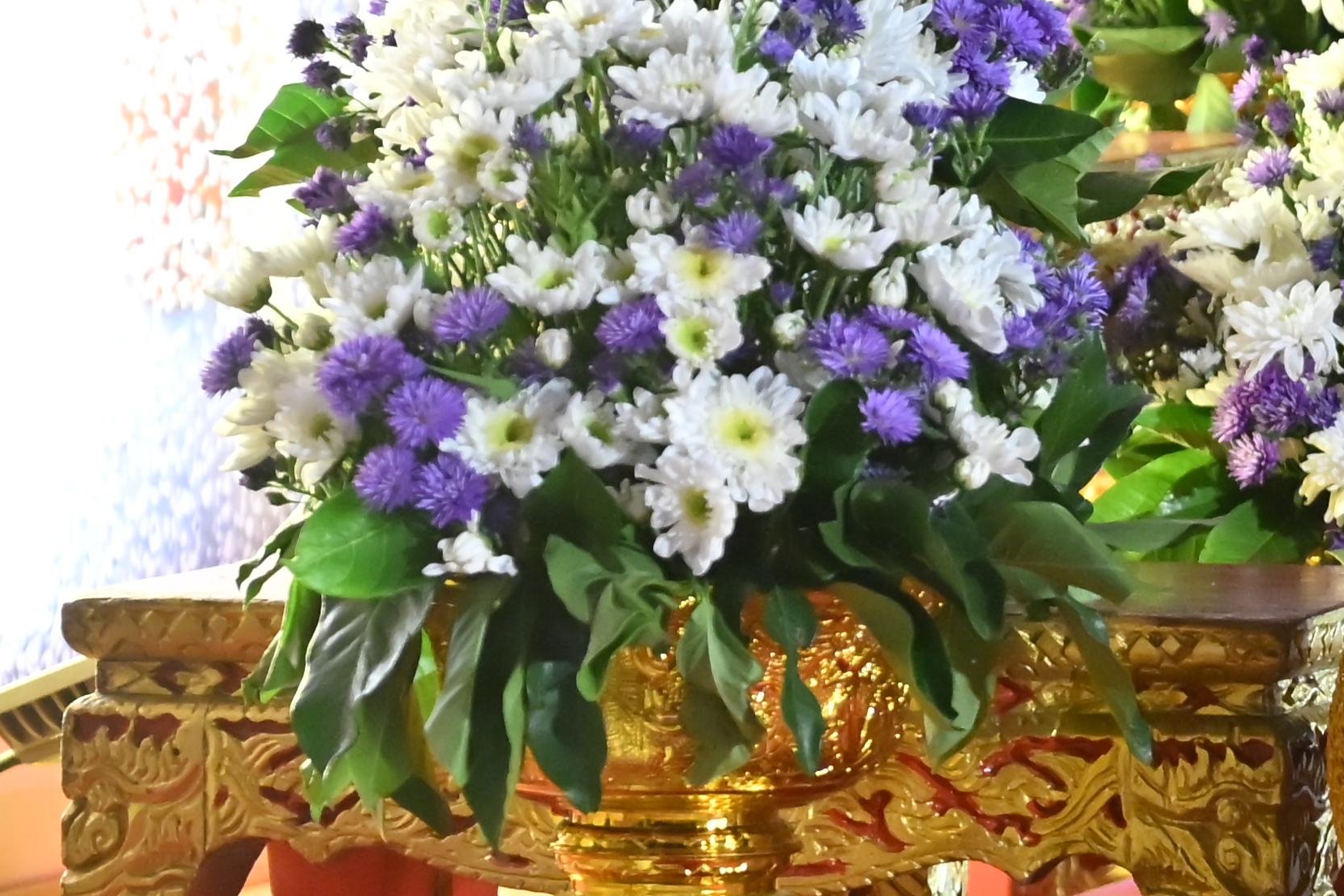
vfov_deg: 4.7
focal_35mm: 292
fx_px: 10901
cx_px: 2140
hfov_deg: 6.9
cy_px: 416
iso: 3200
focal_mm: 80
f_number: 4
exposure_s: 1/160
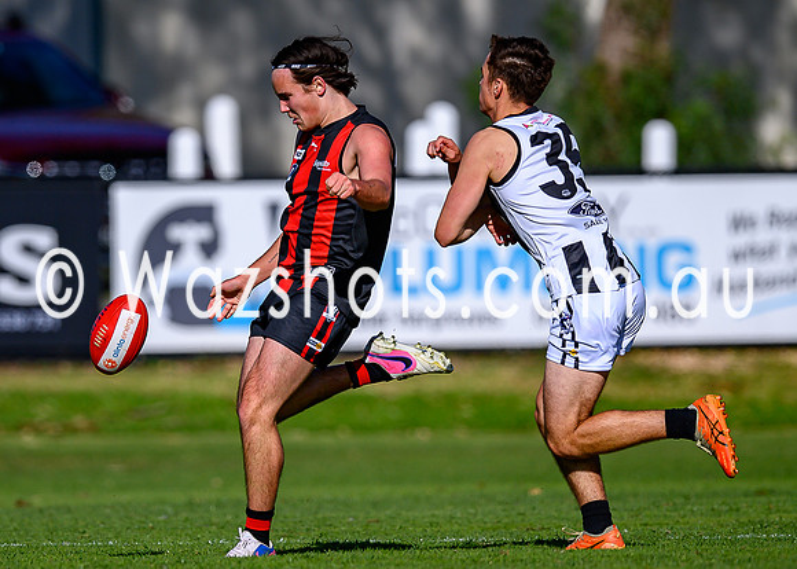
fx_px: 23202
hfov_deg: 2.0
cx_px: 313
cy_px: 238
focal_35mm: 1025
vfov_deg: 1.4
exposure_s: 1/2500
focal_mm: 500
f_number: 4
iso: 100
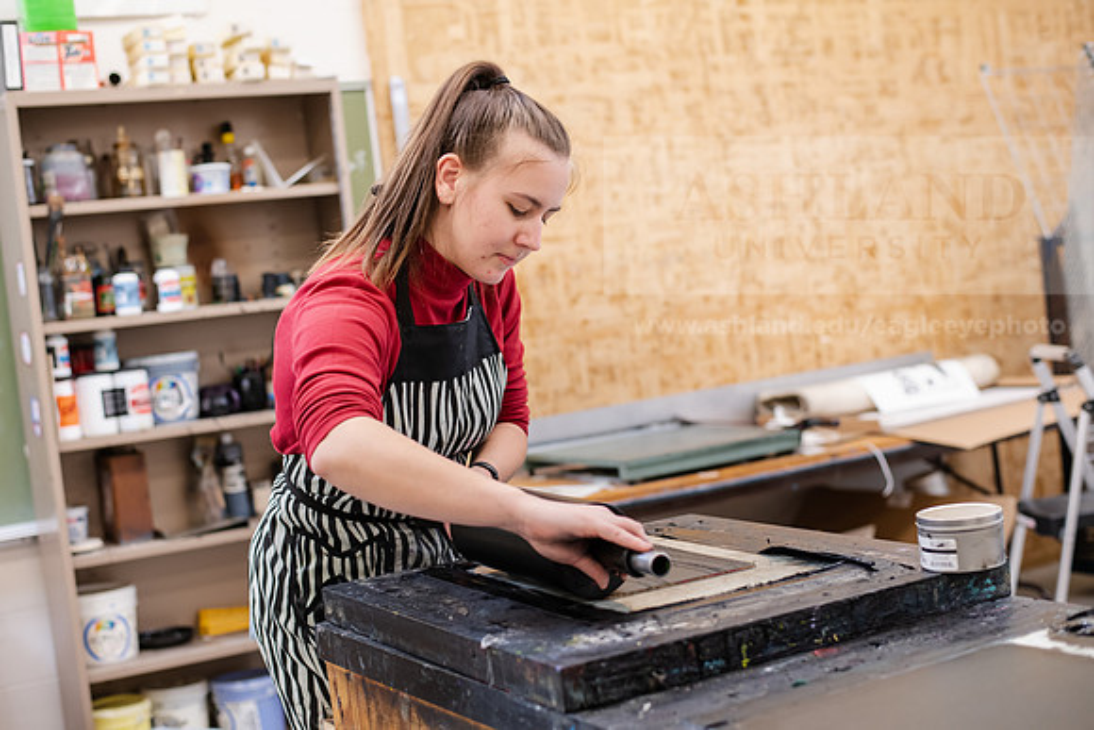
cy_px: 365
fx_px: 1520
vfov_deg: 27.0
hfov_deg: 39.6
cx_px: 547
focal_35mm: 50
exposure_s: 1/200
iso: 800
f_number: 2.8
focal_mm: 50
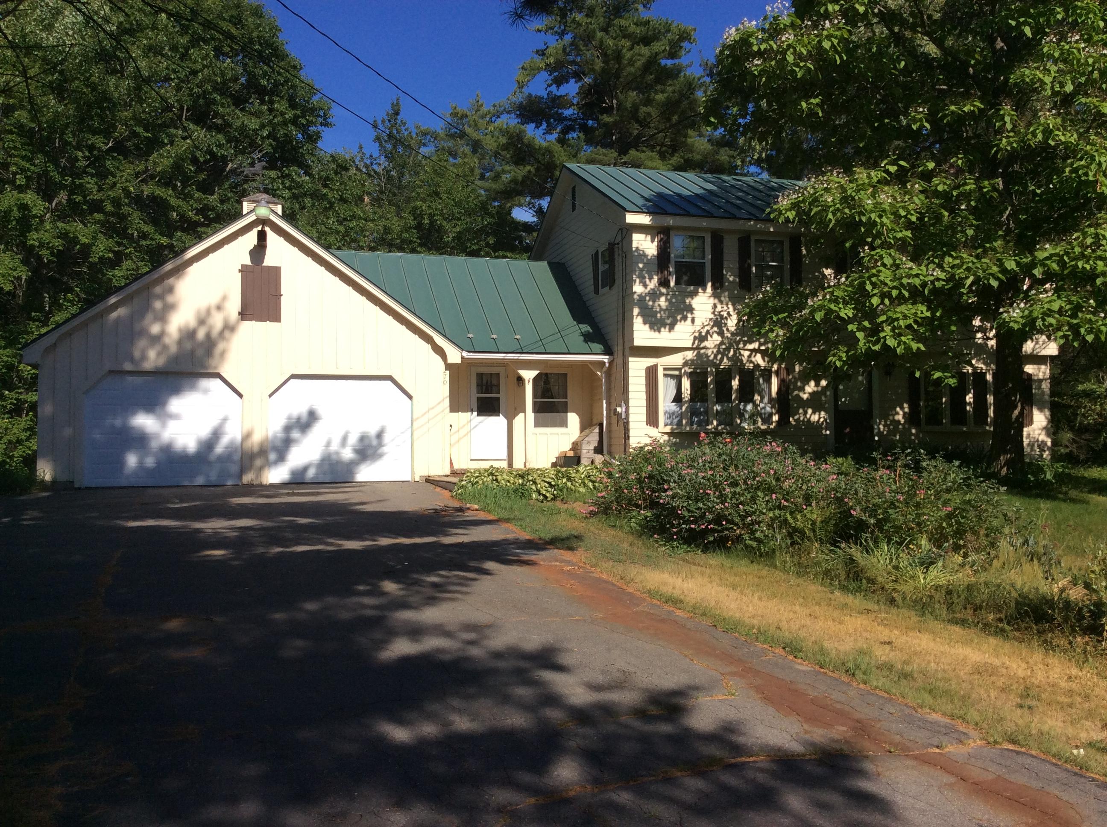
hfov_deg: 56.9
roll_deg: +1.3
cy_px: 414
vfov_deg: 44.1
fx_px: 1022
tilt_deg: +1.5
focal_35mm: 32
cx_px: 554
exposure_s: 1/1908
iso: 32
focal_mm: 3.3
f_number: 2.4
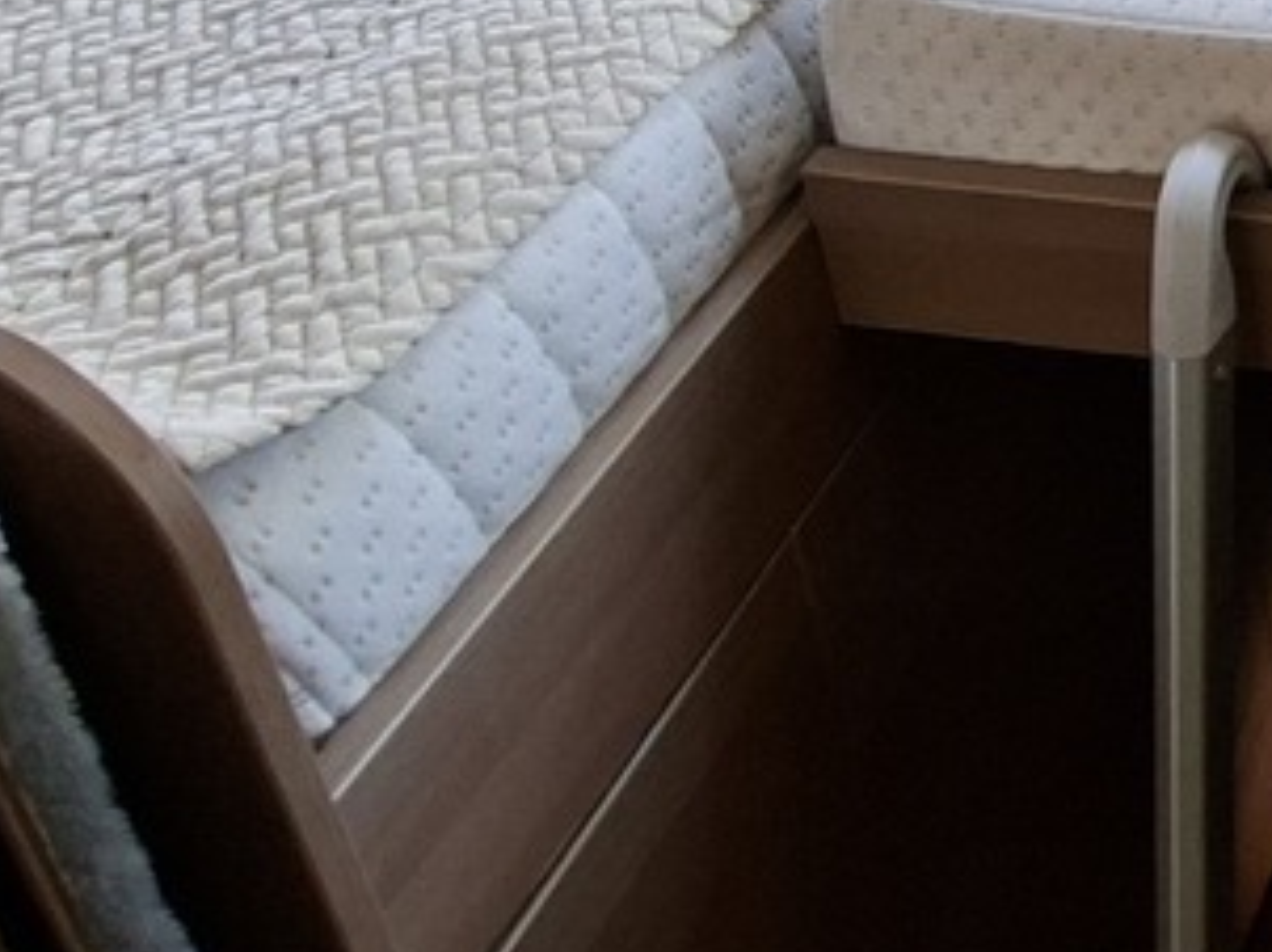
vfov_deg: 21.4
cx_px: 1874
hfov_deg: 24.6
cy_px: -286
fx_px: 2276
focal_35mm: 62
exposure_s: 1/40
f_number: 2.2
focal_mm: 1.74
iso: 50
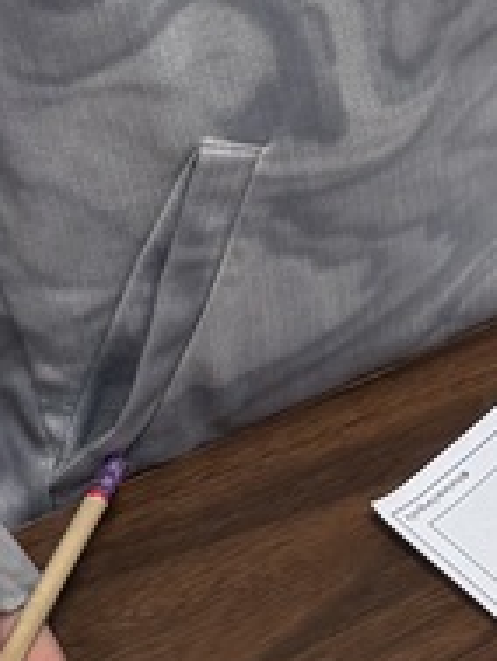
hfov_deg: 11.3
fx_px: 2486
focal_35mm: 130
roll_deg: +0.8
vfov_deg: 11.9
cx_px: 546
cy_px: -972
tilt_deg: -18.5
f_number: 1.78
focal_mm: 6.76
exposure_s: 1/159
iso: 160
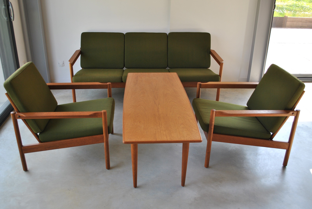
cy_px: 104
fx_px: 260
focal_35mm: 30
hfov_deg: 61.9
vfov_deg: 43.7
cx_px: 156
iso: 100
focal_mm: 20
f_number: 4
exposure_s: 1/100
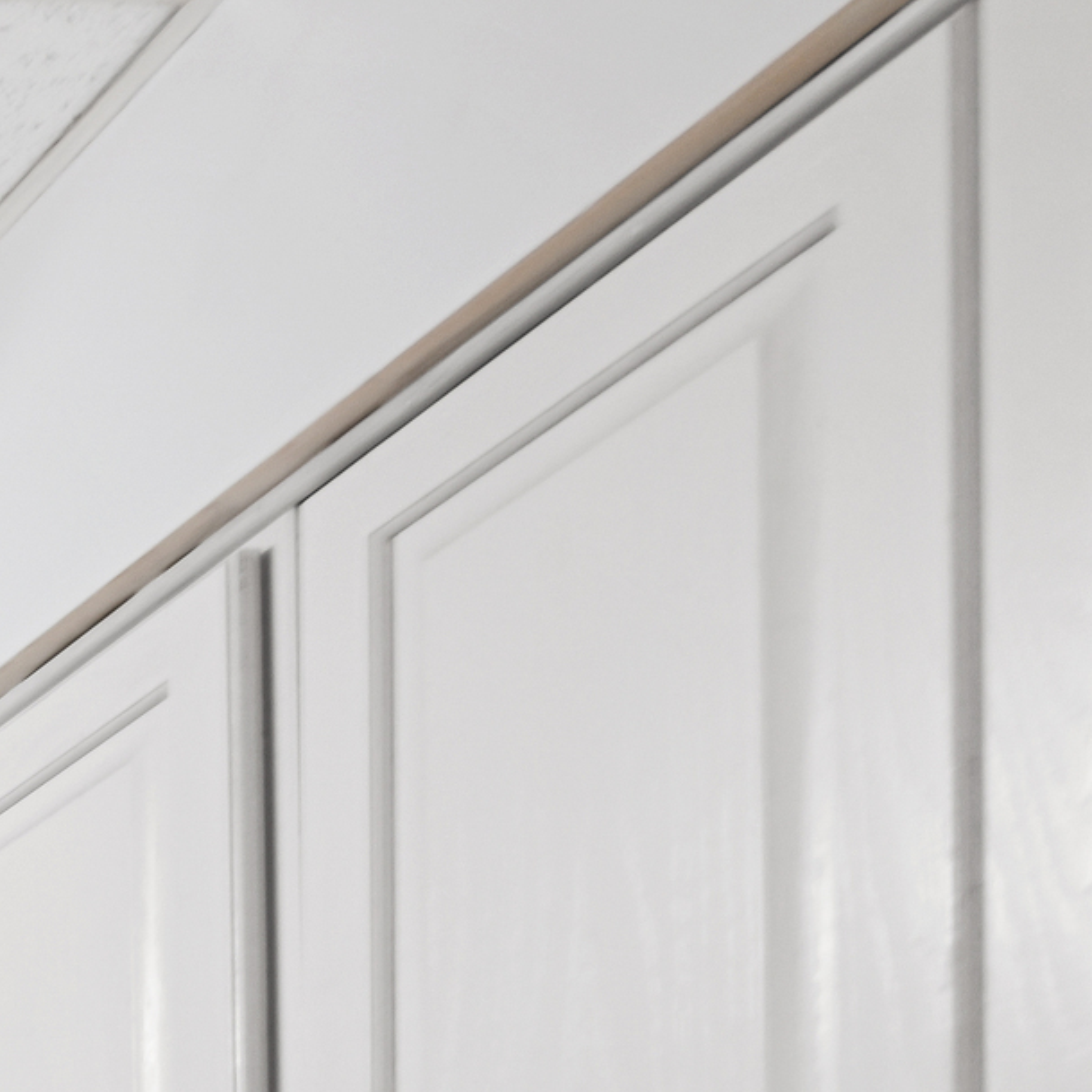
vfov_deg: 21.7
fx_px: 2141
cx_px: -1490
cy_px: 1804
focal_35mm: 60
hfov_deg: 15.5
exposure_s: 1/5
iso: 250
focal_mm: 14
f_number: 8
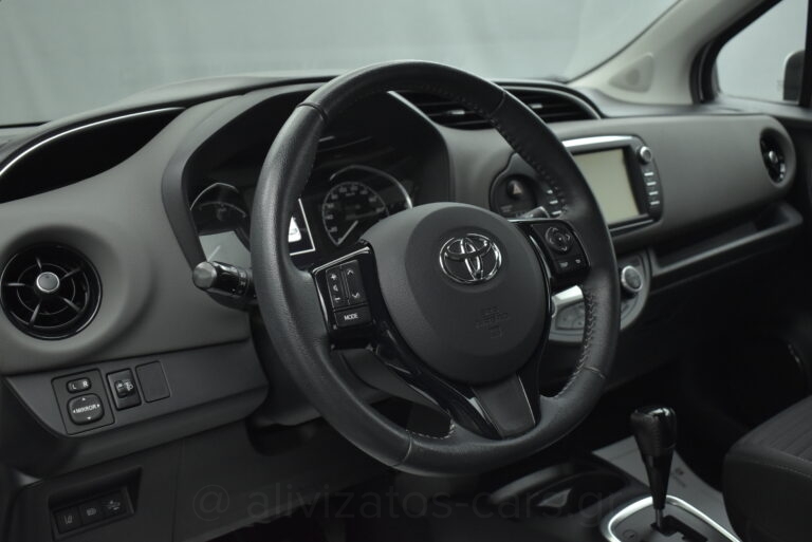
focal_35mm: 38
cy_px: 271
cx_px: 406
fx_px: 846
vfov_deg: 35.5
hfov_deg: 51.3
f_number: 4
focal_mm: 25
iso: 1600
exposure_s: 1/80
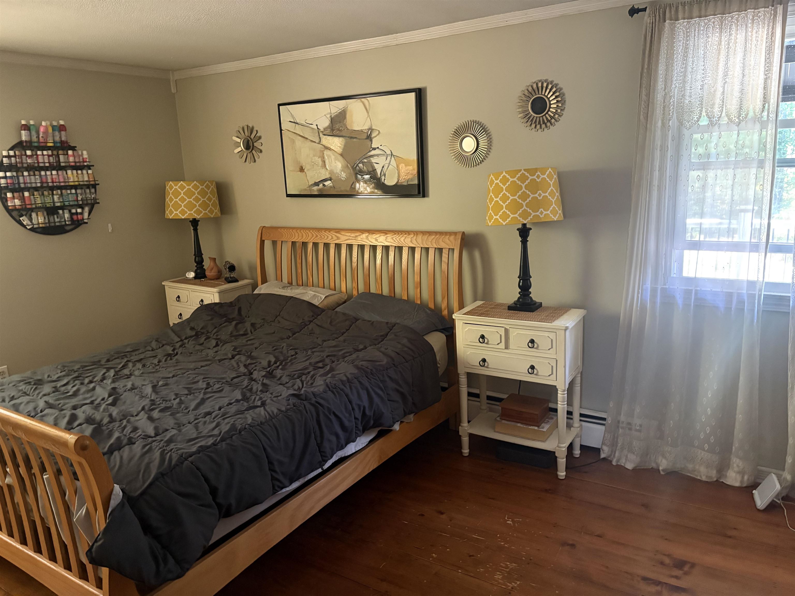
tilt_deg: -12.7
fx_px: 597
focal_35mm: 26
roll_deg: +3.0
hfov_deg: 67.3
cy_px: 298
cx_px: 398
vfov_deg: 53.1
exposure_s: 1/30
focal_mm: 5.96
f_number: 1.6
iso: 640
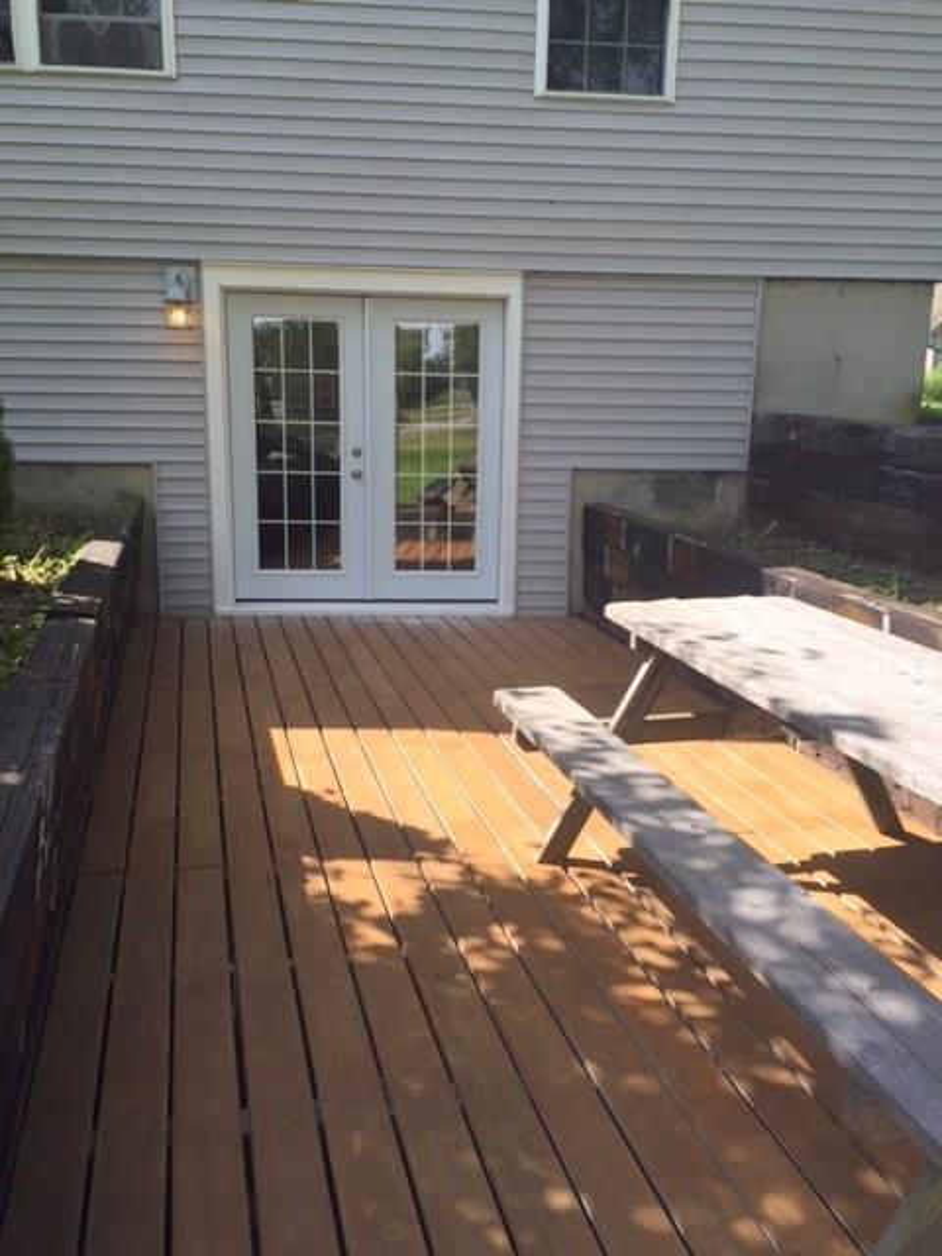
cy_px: 628
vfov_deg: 61.7
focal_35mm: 29
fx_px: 1052
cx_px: 471
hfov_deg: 48.2
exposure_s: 1/791
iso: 32
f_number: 2.2
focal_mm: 4.15
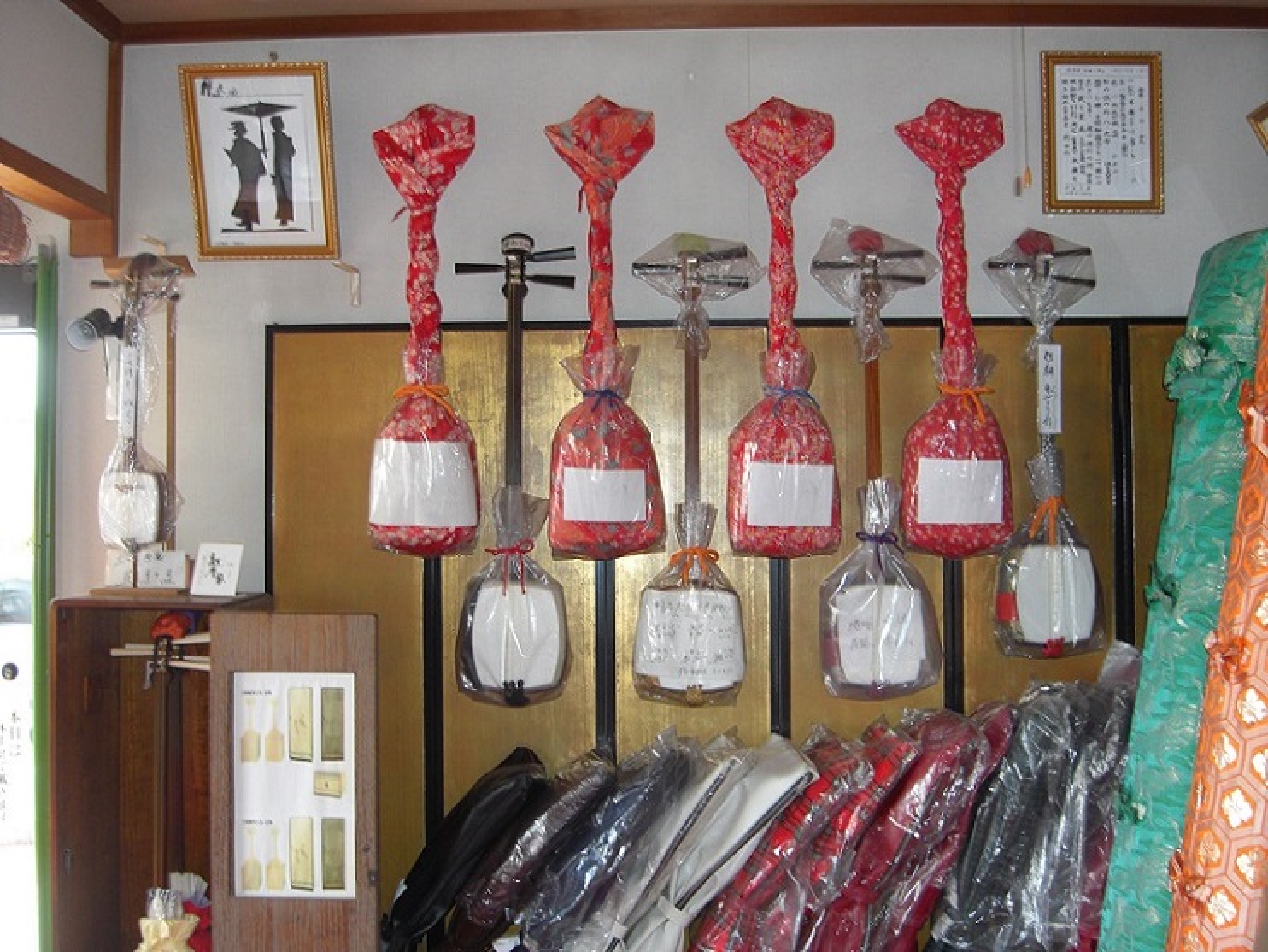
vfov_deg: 37.7
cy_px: 476
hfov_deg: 49.0
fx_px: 1392
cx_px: 634
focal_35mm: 38
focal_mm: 7.9
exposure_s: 1/60
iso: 200
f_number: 2.8
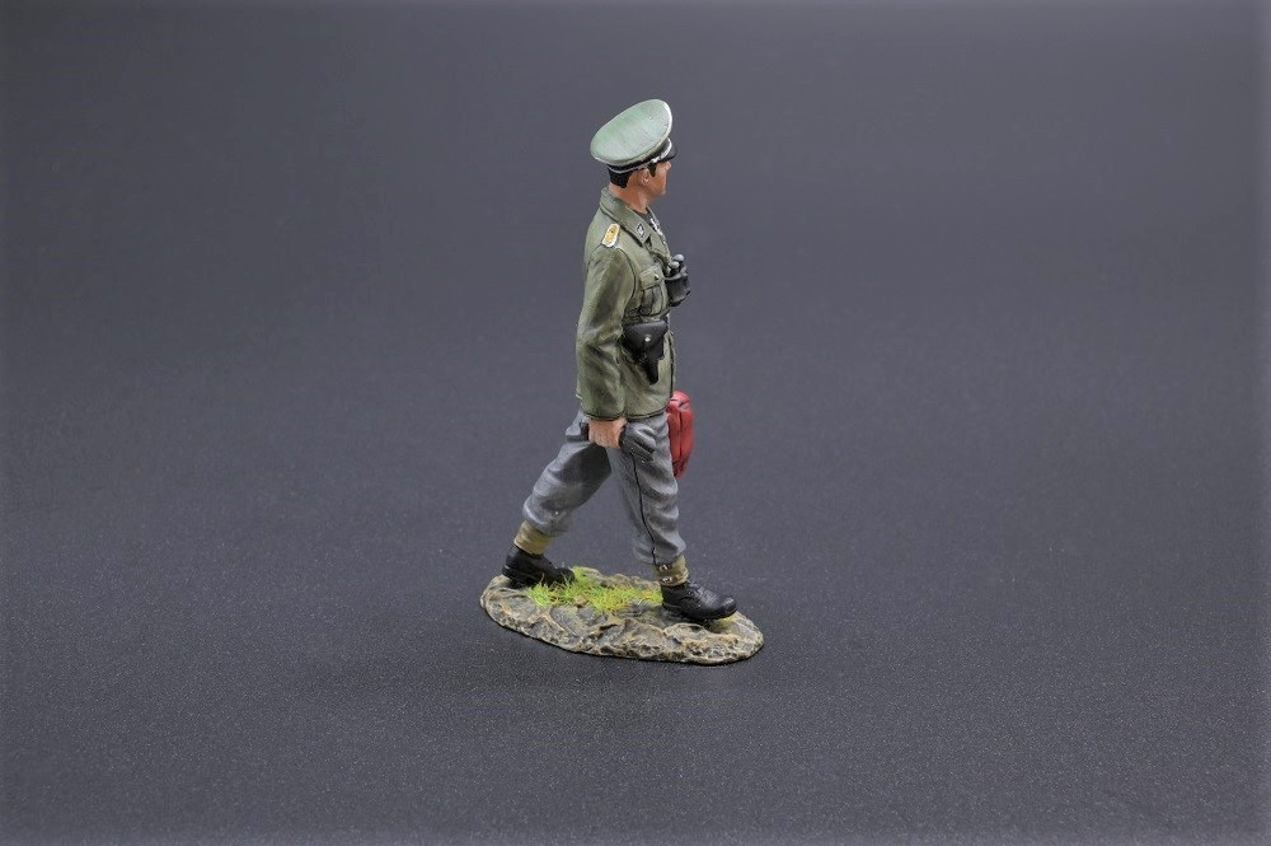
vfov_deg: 21.9
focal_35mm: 62
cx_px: 636
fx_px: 2187
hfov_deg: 32.4
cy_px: 423
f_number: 22
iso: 400
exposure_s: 1.6
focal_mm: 62
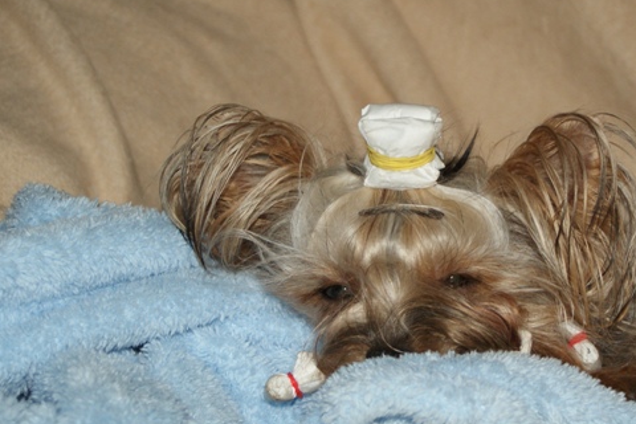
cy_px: 268
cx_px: 413
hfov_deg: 20.4
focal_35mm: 100
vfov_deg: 13.7
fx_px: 1767
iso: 400
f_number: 5.6
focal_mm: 50
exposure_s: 1/80
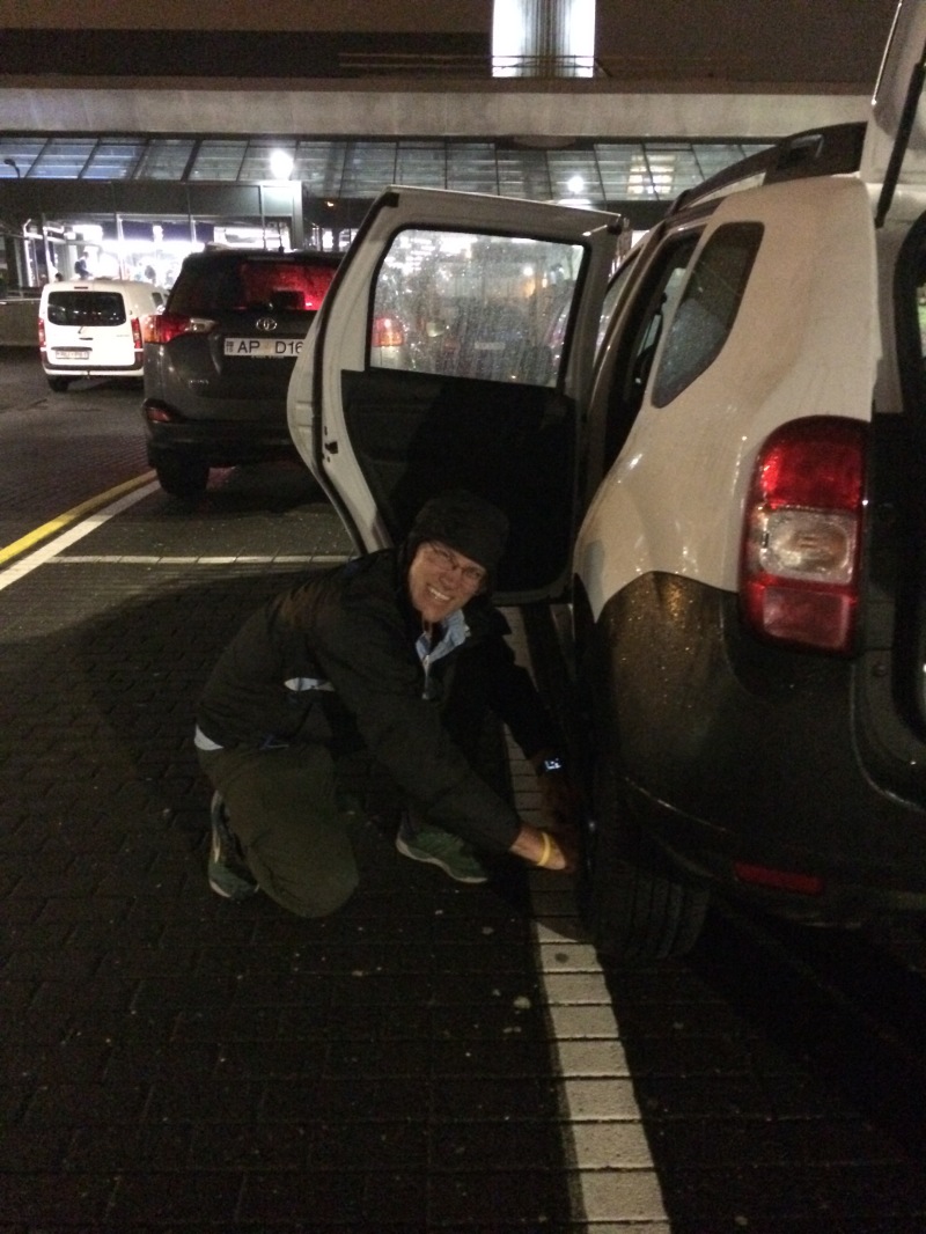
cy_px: 617
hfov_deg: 48.2
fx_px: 1034
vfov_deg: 61.6
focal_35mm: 29
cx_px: 463
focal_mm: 4.15
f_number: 2.2
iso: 1250
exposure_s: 1/15
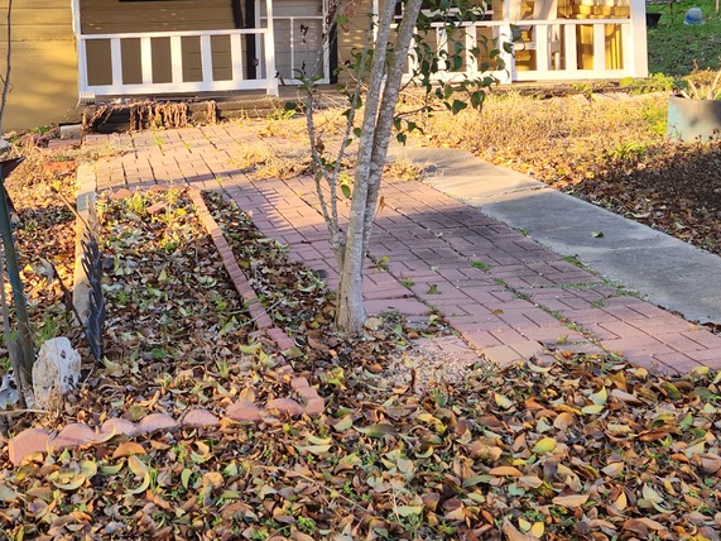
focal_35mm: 58
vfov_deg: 24.6
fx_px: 1208
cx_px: 215
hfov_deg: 32.8
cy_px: 70
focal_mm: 5.4
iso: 20
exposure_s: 1/144
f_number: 1.8
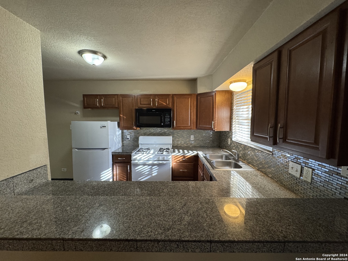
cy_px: 130
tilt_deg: -5.0
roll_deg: +0.3
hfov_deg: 102.1
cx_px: 174
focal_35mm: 14
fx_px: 141
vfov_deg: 85.7
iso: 250
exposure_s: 1/120
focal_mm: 2.22
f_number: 2.2
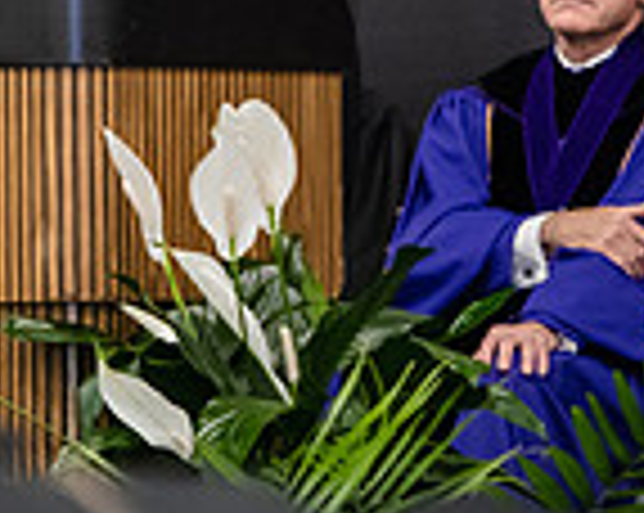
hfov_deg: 3.0
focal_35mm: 648
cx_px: 140
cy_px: -178
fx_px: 12334
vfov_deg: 2.4
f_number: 3.2
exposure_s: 1/200
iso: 3200
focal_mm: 170
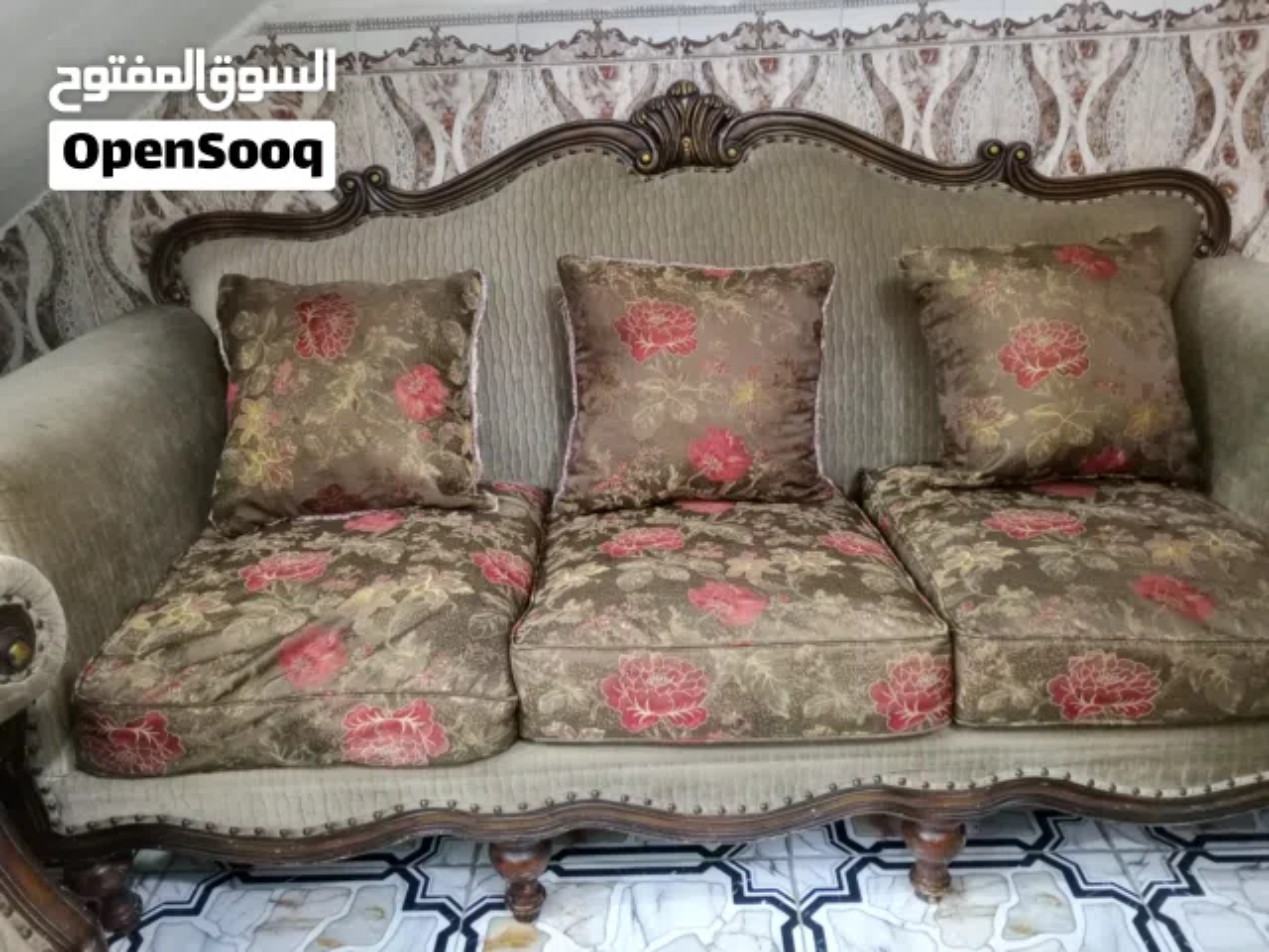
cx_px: 634
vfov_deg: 58.9
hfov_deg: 73.9
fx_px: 843
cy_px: 476
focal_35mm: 23
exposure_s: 1/25
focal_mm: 4.09
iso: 2650
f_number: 1.6
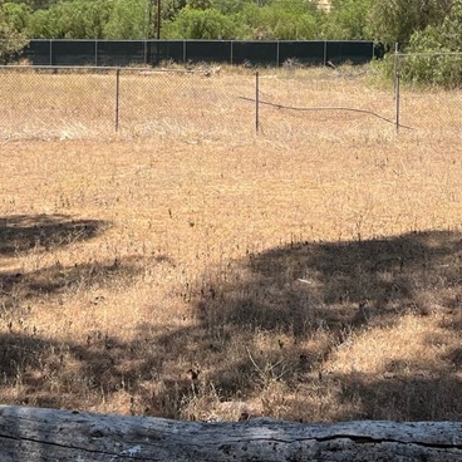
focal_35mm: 64
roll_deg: +0.0
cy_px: 95
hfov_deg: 26.9
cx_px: 240
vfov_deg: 26.4
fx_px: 966
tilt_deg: -5.2
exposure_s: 1/3571
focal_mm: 5.7
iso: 50
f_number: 1.5
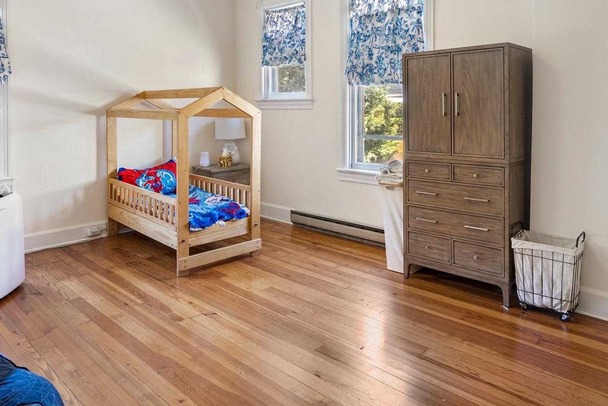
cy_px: 118
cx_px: 315
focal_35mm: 25
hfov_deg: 71.5
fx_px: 422
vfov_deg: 49.9
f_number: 8
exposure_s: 1/320
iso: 1250
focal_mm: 16
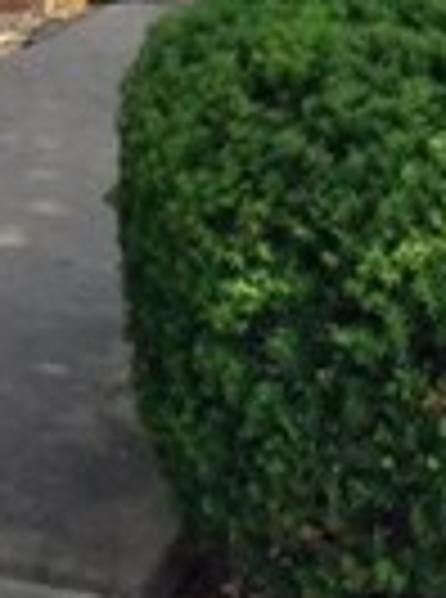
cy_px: -67
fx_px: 2417
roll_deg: +0.3
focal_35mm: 140
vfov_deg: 13.8
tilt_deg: -6.8
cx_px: 590
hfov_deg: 10.3
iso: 32
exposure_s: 1/732
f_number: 2.2
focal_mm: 4.15
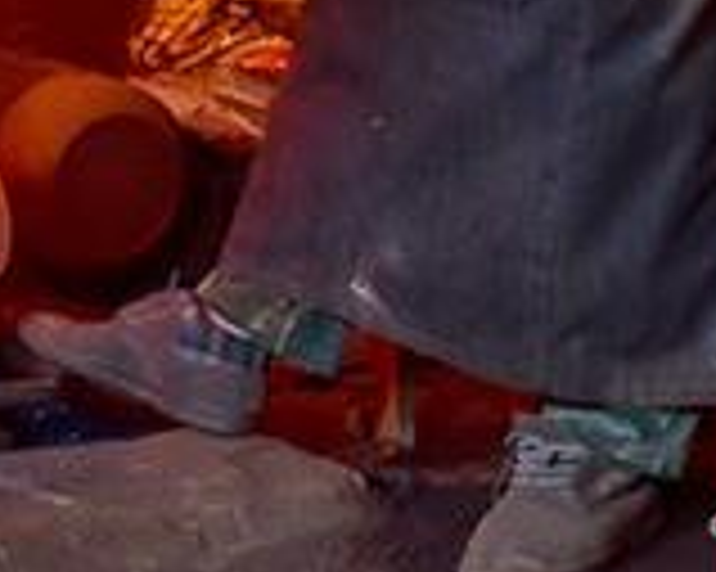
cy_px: -227
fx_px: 3050
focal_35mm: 144
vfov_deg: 10.4
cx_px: 126
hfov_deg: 13.3
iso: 2000
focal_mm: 38
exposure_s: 1/125
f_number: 5
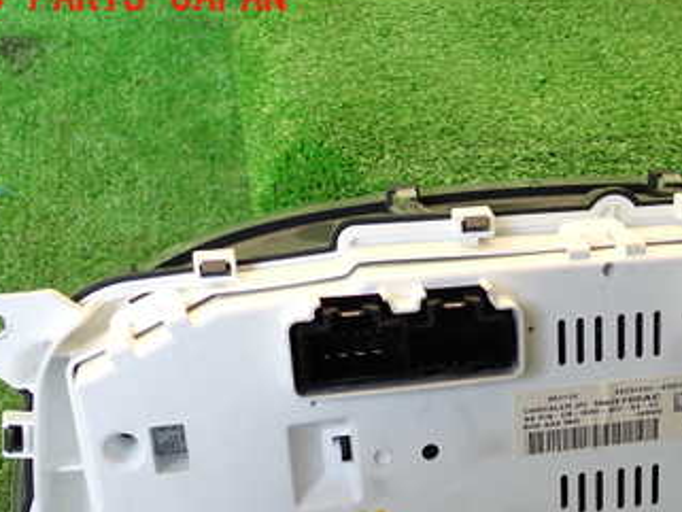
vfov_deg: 25.4
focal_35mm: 56
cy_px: 448
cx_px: 538
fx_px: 1104
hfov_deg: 33.4
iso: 125
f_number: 2.3
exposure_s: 1/125
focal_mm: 5.4
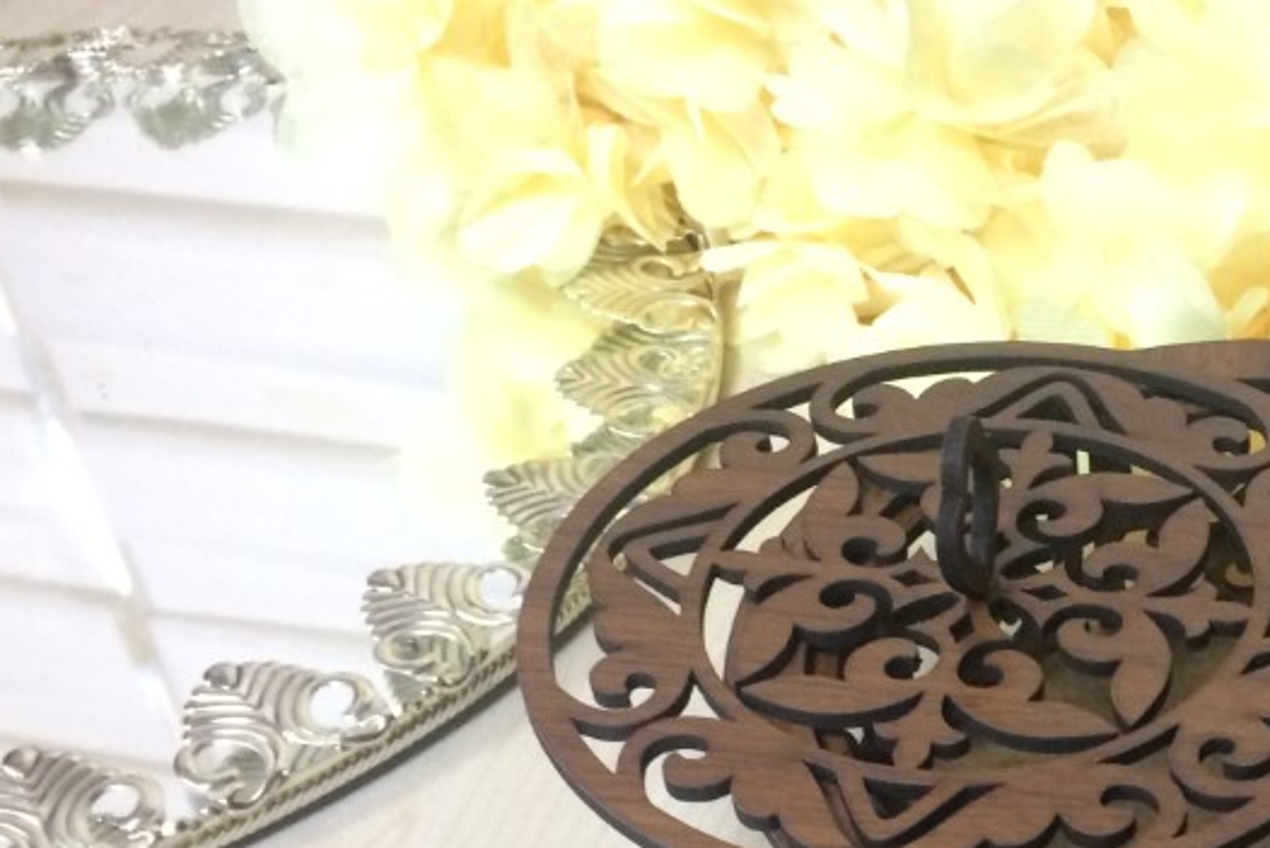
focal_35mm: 65
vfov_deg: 20.3
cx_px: 1263
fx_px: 2294
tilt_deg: -45.0
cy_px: 830
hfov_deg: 29.0
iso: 320
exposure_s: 1/33
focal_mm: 4.15
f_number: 2.2
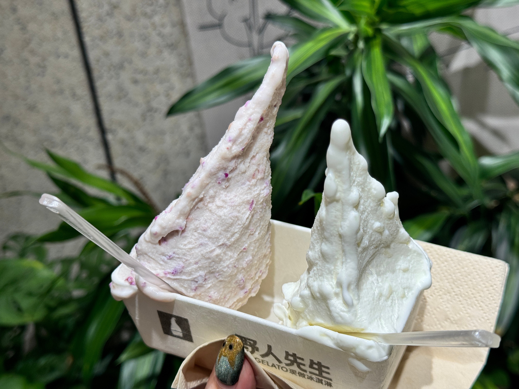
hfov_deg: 39.7
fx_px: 720
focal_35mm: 48
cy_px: 194
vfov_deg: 30.3
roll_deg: +8.1
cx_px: 260
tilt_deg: -24.1
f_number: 1.78
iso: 64
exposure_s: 1/454
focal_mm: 6.76
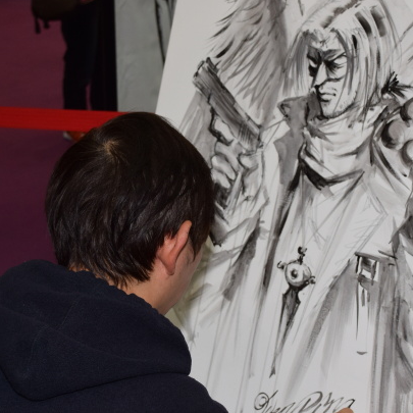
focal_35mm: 85
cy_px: 199
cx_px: 230
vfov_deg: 20.4
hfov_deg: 20.4
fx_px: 1148
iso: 400
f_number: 5.6
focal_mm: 27
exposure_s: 1/60
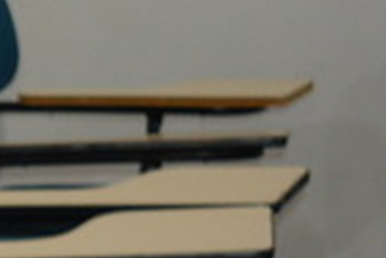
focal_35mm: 223
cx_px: -680
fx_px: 2396
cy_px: 502
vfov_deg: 6.0
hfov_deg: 8.1
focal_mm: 23
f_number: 3.8
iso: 900
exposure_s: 1/60
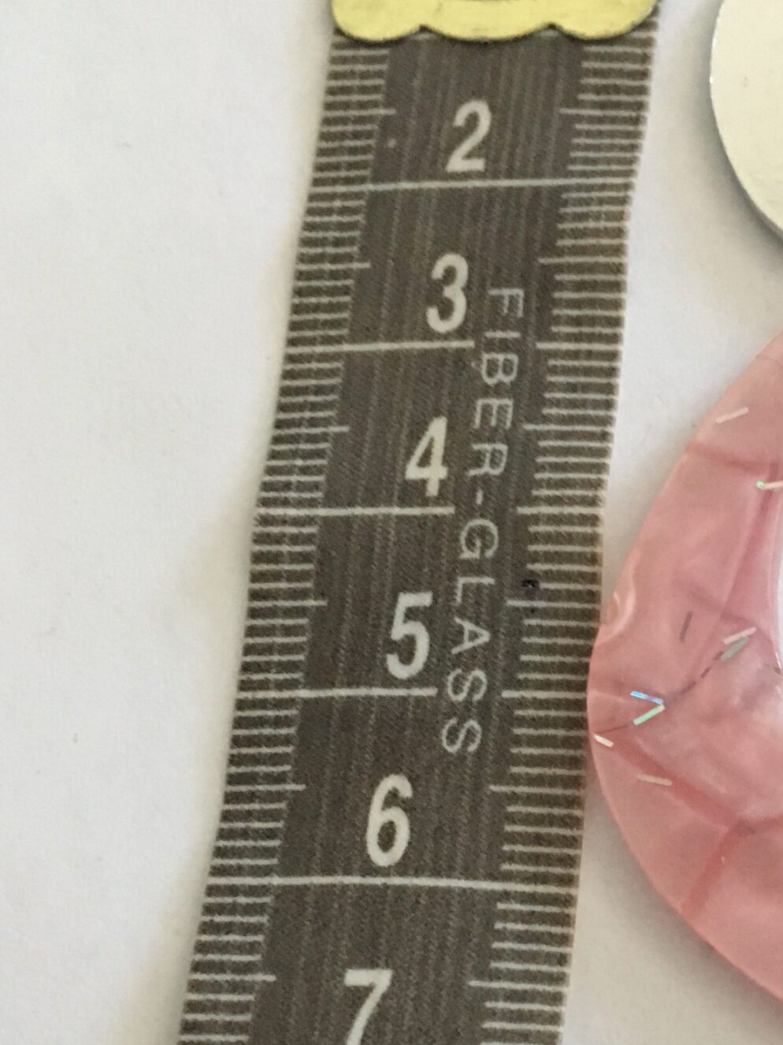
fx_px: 1689
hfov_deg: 25.2
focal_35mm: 56
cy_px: 757
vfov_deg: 33.8
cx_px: 718
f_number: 2.2
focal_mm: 4.15
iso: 200
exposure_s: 1/25
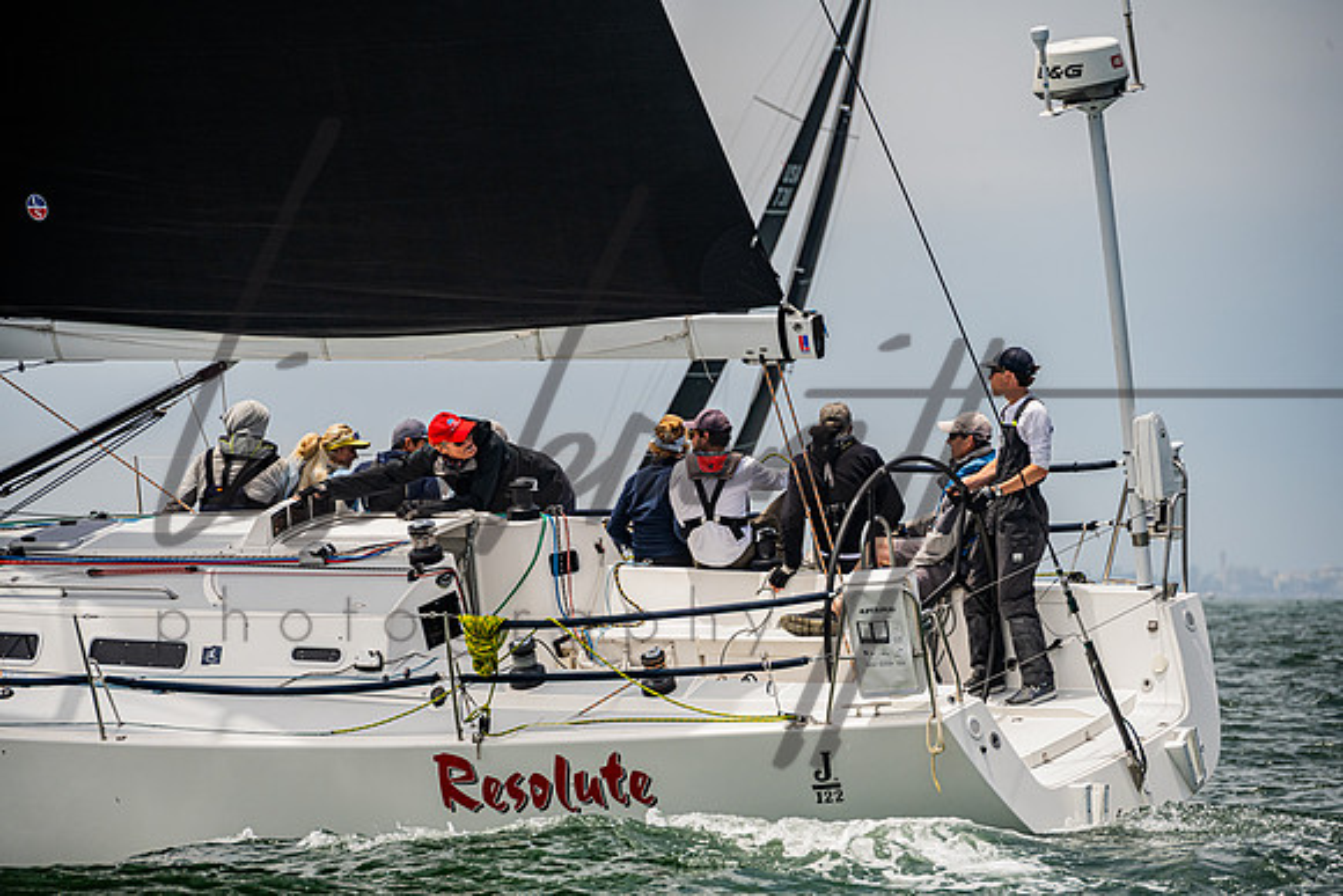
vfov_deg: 5.2
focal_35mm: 264
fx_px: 9840
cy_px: 448
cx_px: 672
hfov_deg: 7.8
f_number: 8
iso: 500
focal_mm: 260
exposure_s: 1/2500
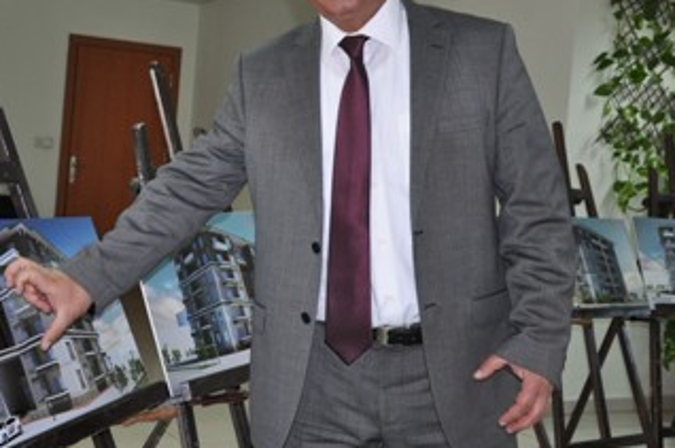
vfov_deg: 24.4
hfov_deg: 35.9
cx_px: 223
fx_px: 1030
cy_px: 142
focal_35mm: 55
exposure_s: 1/60
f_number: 4
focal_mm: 26
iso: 800
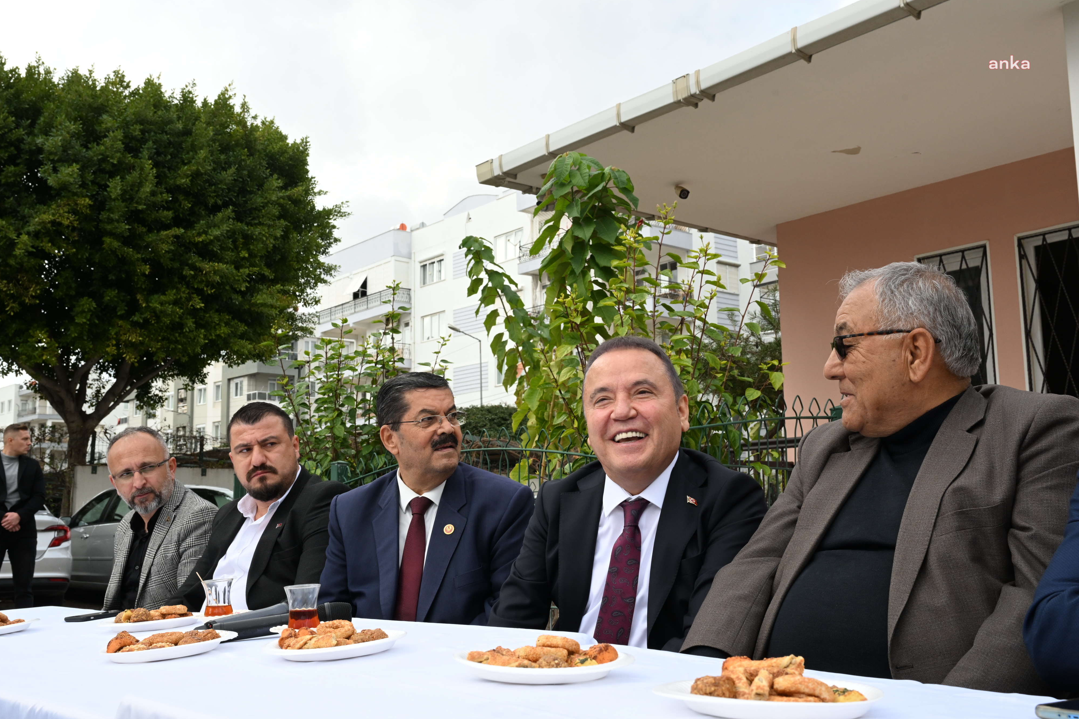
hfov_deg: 51.9
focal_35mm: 37
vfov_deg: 35.9
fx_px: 1109
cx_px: 538
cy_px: 364
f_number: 11
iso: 800
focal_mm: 36
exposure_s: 1/320
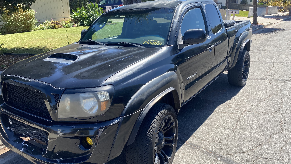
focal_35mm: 29
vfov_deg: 40.1
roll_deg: +1.3
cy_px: 89
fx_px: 224
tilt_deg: -20.0
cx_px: 147
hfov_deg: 66.1
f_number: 1.8
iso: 32
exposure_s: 1/957
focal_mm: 4.25
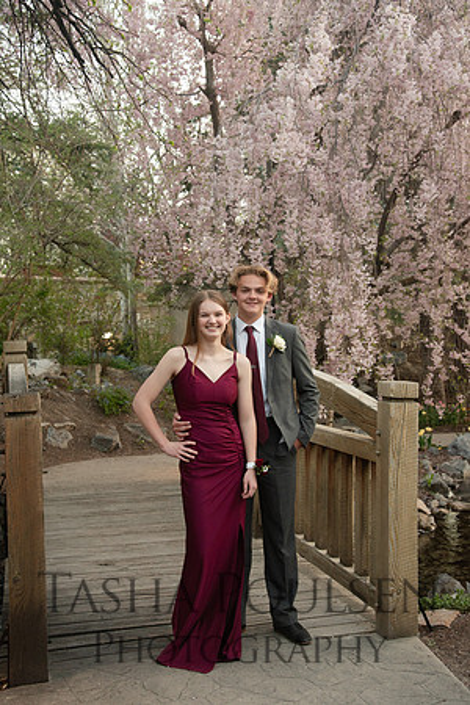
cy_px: 352
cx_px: 235
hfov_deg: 30.5
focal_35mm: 44
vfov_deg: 44.5
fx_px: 862
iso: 800
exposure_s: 1/125
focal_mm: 44
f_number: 5.6
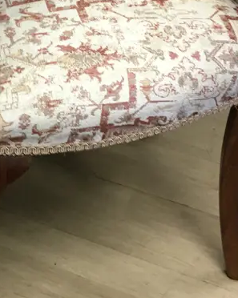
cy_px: 10
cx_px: 6
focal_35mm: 78
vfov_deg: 23.6
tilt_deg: -30.3
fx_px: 688
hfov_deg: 19.1
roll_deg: -0.5
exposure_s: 1/17
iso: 40
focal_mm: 4.15
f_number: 2.2
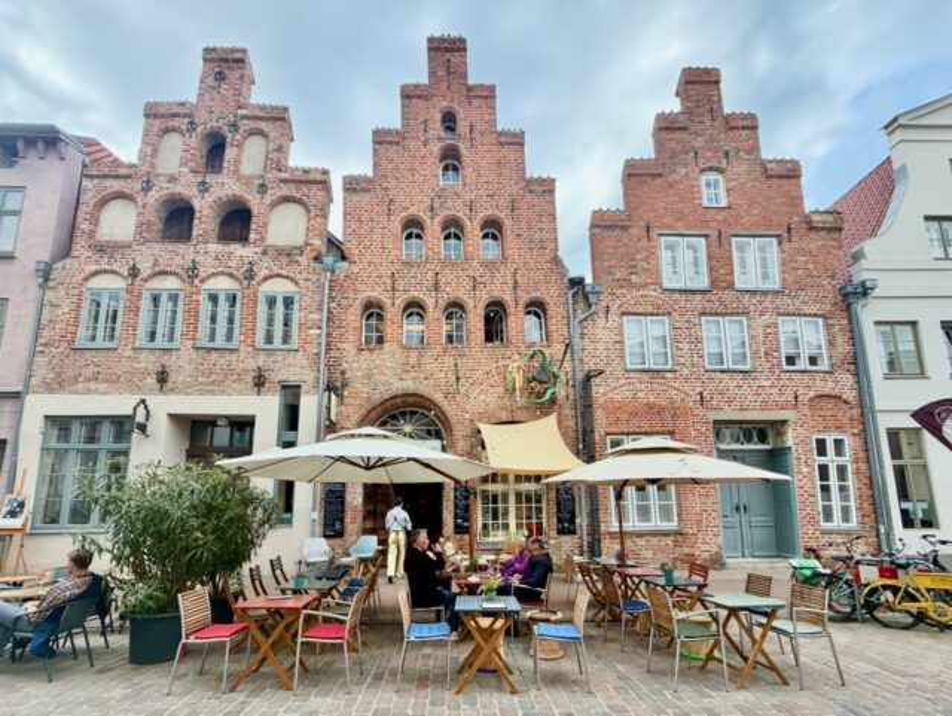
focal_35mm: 14
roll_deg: +0.6
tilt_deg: +15.1
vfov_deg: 85.8
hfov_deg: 102.0
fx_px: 385
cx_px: 476
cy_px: 358
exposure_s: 1/121
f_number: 2.2
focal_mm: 2.22
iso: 80
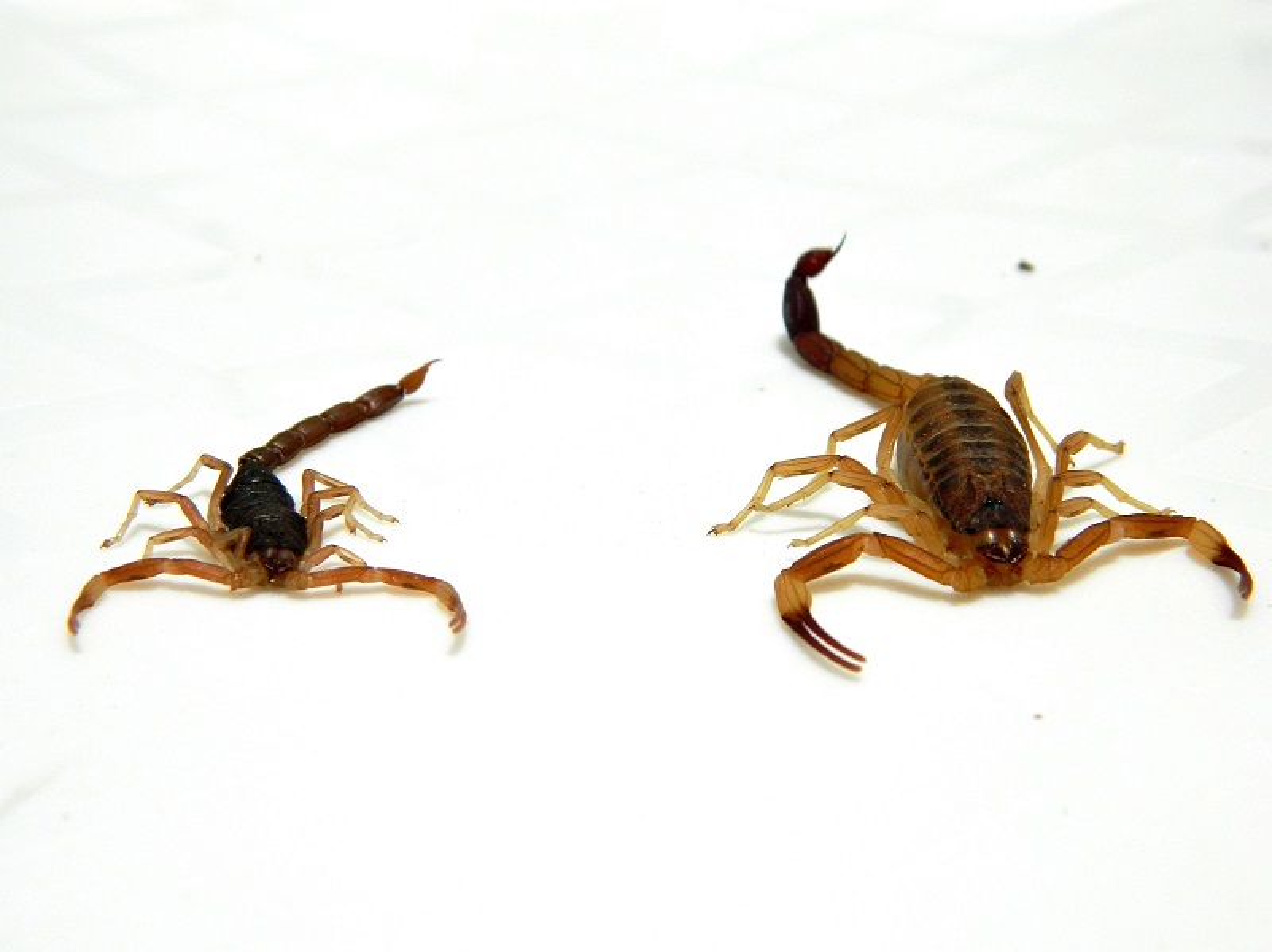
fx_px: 1726
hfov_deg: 40.5
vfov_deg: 30.8
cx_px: 636
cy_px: 476
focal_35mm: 47
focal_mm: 8.4
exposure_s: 1/640
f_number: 10.2
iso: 80
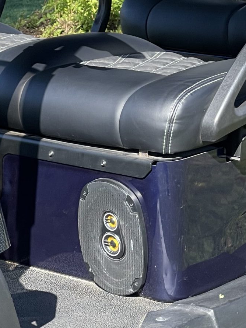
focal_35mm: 184
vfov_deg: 10.6
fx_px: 1743
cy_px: -18
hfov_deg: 8.0
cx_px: 273
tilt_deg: -9.5
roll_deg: -1.3
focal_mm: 7.5
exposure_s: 1/326
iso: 20
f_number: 2.2
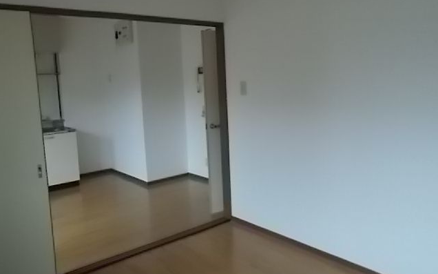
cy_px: 129
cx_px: 218
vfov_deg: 39.4
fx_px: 382
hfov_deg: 59.7
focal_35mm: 32
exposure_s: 1/125
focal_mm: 5.3
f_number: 3.4
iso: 640
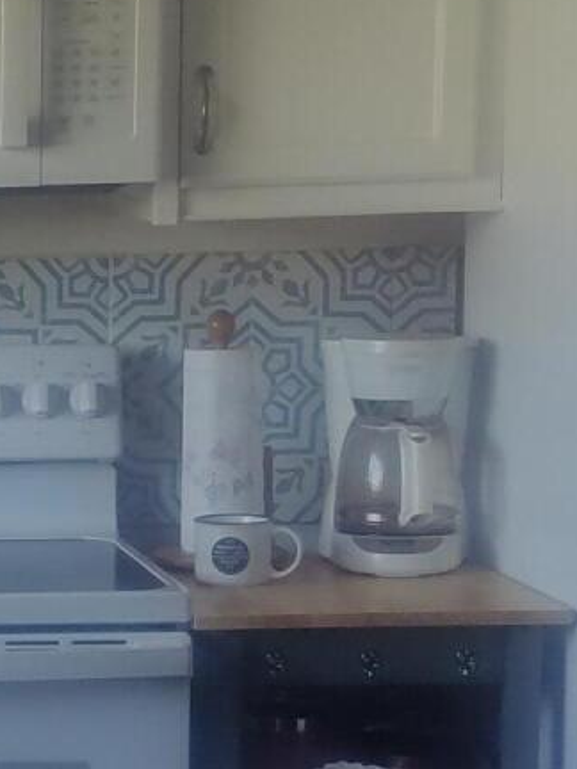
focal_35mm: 125
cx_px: -525
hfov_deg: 10.9
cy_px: 586
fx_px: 2778
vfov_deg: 15.7
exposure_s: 1/120
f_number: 1.79
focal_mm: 4.71
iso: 213
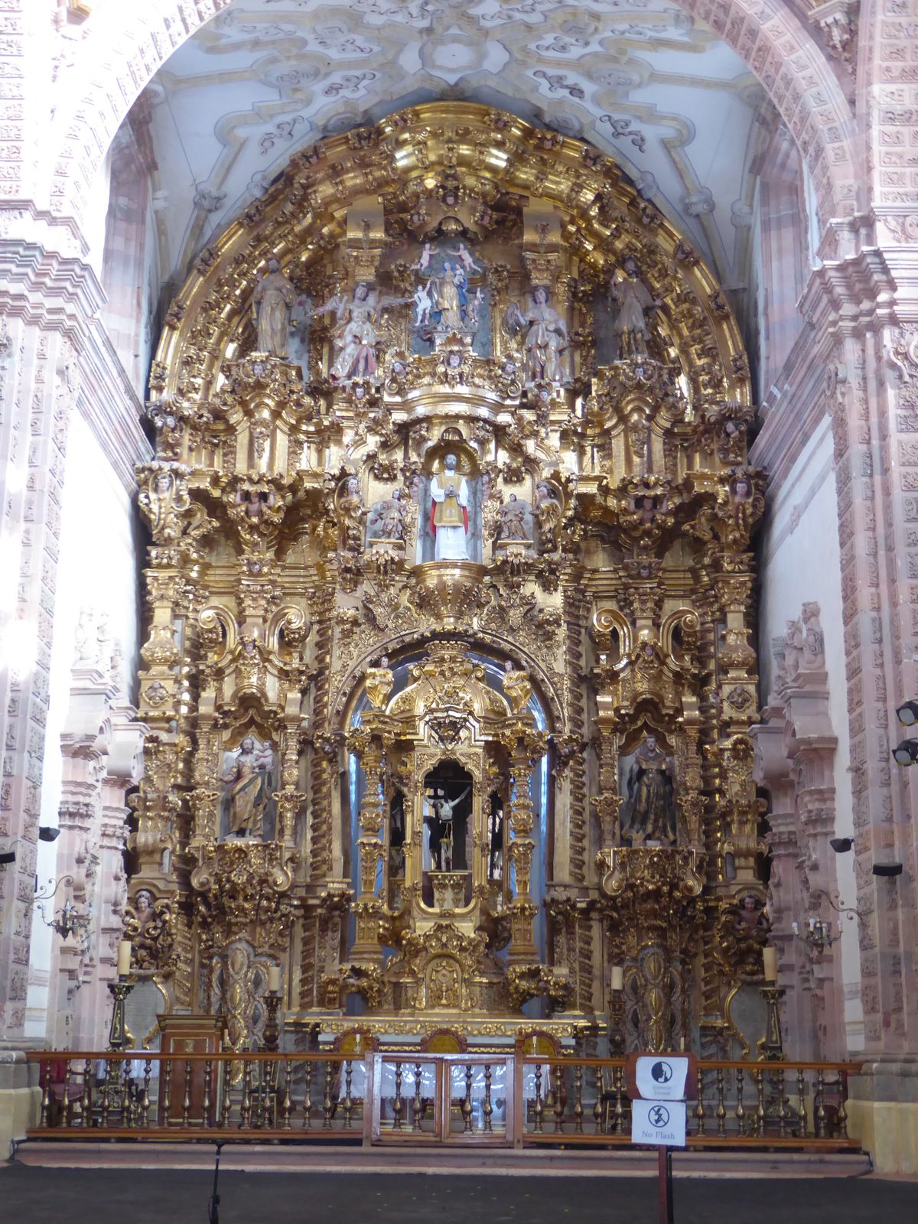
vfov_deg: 38.9
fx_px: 1733
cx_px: 459
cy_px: 612
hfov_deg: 29.7
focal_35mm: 49
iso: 400
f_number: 4
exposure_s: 1/13
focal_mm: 8.4
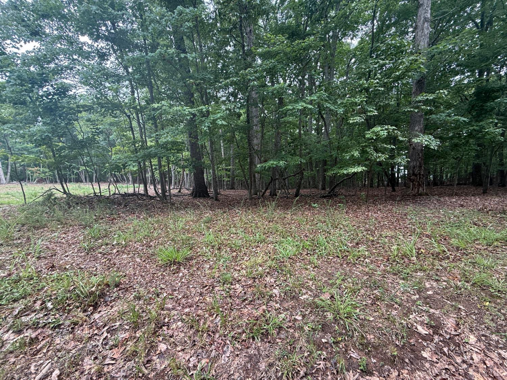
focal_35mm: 14
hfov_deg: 102.1
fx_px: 205
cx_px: 254
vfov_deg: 85.7
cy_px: 190
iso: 80
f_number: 2.2
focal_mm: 2.22
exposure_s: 1/99
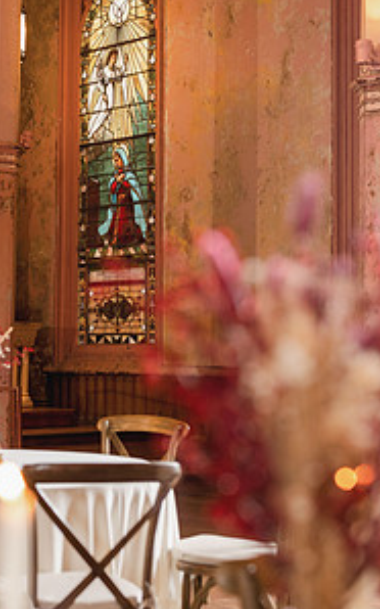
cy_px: 253
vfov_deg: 26.8
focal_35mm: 77
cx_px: 104
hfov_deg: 16.9
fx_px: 1277
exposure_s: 1/80
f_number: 2.8
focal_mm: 50
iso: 400
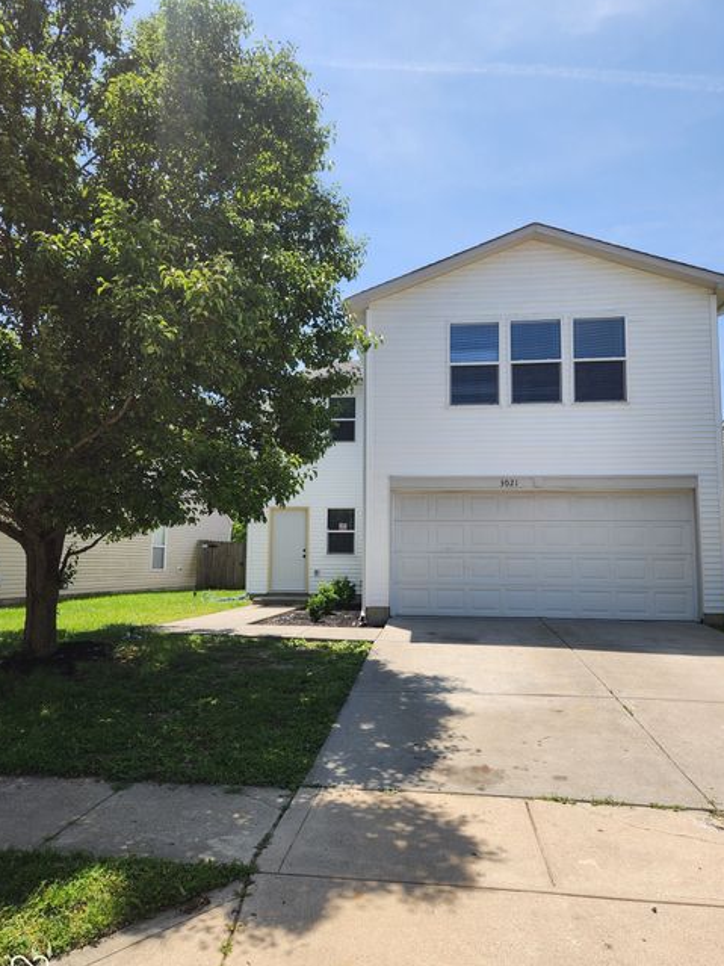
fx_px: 670
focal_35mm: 24
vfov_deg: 71.6
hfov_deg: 56.8
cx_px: 369
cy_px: 491
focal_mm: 5.4
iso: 20
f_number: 1.8
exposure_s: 1/1321
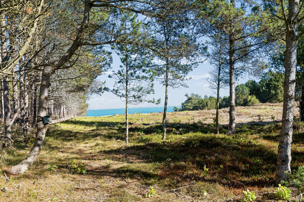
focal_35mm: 37
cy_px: 101
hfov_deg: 51.9
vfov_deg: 35.9
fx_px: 312
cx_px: 158
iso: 160
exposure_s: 1/200
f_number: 8
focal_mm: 35
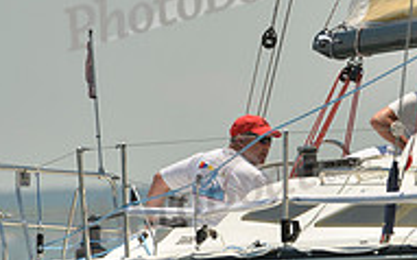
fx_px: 14091
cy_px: 279
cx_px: 487
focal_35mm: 1241
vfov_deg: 1.1
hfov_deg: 1.7
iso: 200
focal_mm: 400
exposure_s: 1/1000
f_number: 7.1
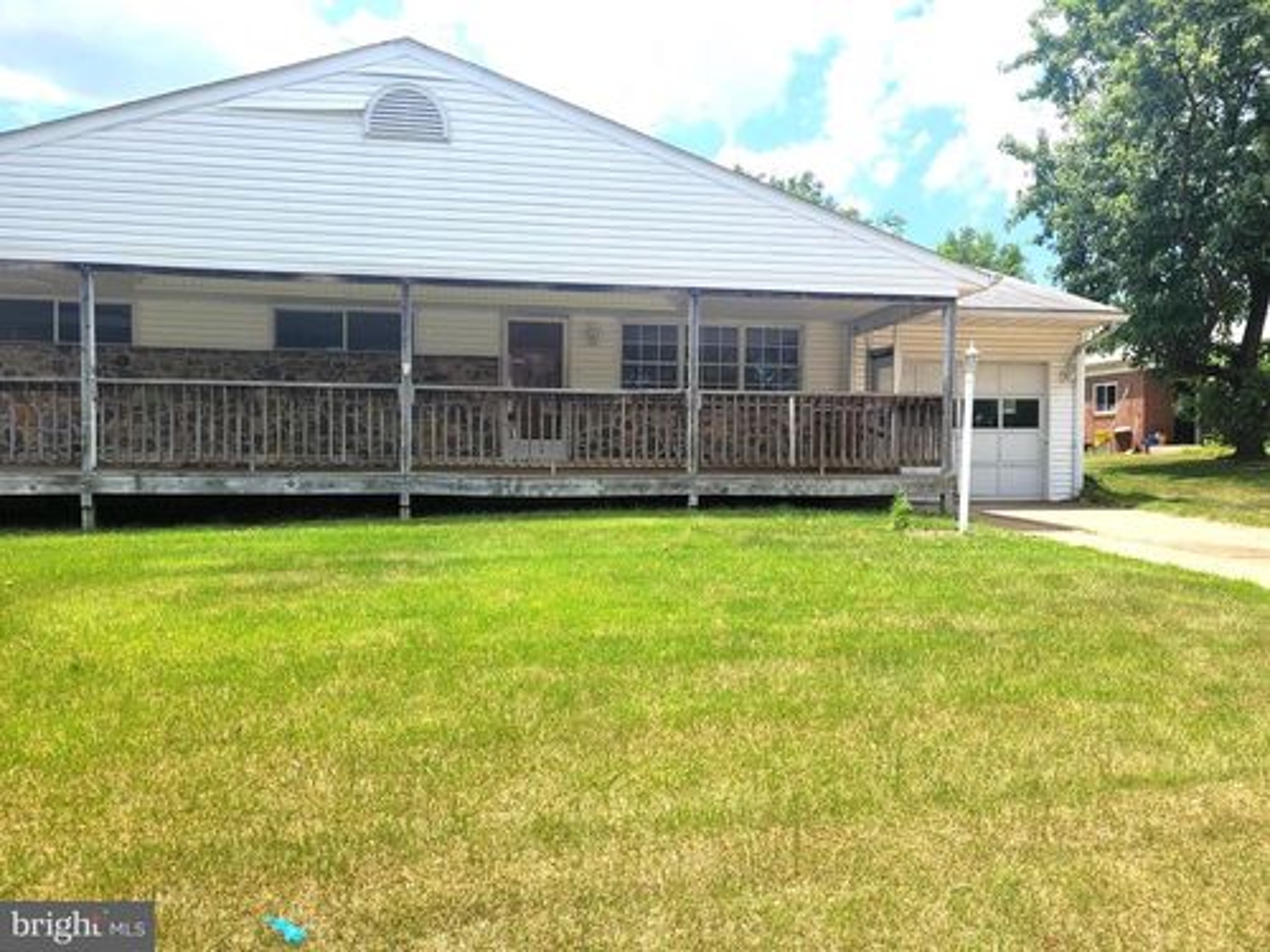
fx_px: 954
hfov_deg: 67.3
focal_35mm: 26
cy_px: 476
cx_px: 635
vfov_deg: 53.1
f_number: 1.8
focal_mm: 5.4
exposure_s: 1/1809
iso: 40
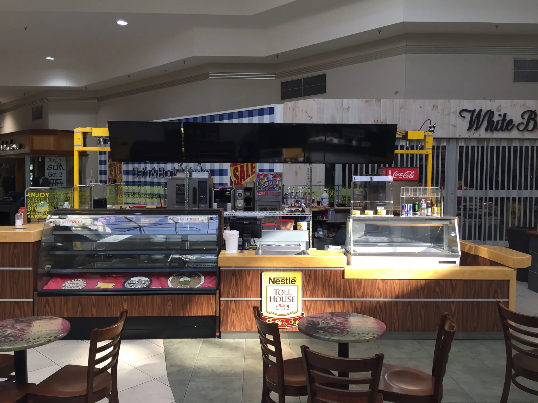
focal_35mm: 29
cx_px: 269
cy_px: 202
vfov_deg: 48.2
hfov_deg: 61.7
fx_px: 451
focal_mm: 4.15
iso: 40
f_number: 2.2
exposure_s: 1/40
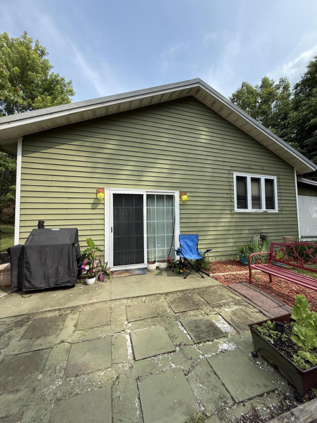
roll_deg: +0.9
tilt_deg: +3.6
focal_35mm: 14
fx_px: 171
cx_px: 158
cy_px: 212
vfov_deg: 102.1
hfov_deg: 85.7
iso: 50
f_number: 2.2
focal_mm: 2.22
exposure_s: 1/734
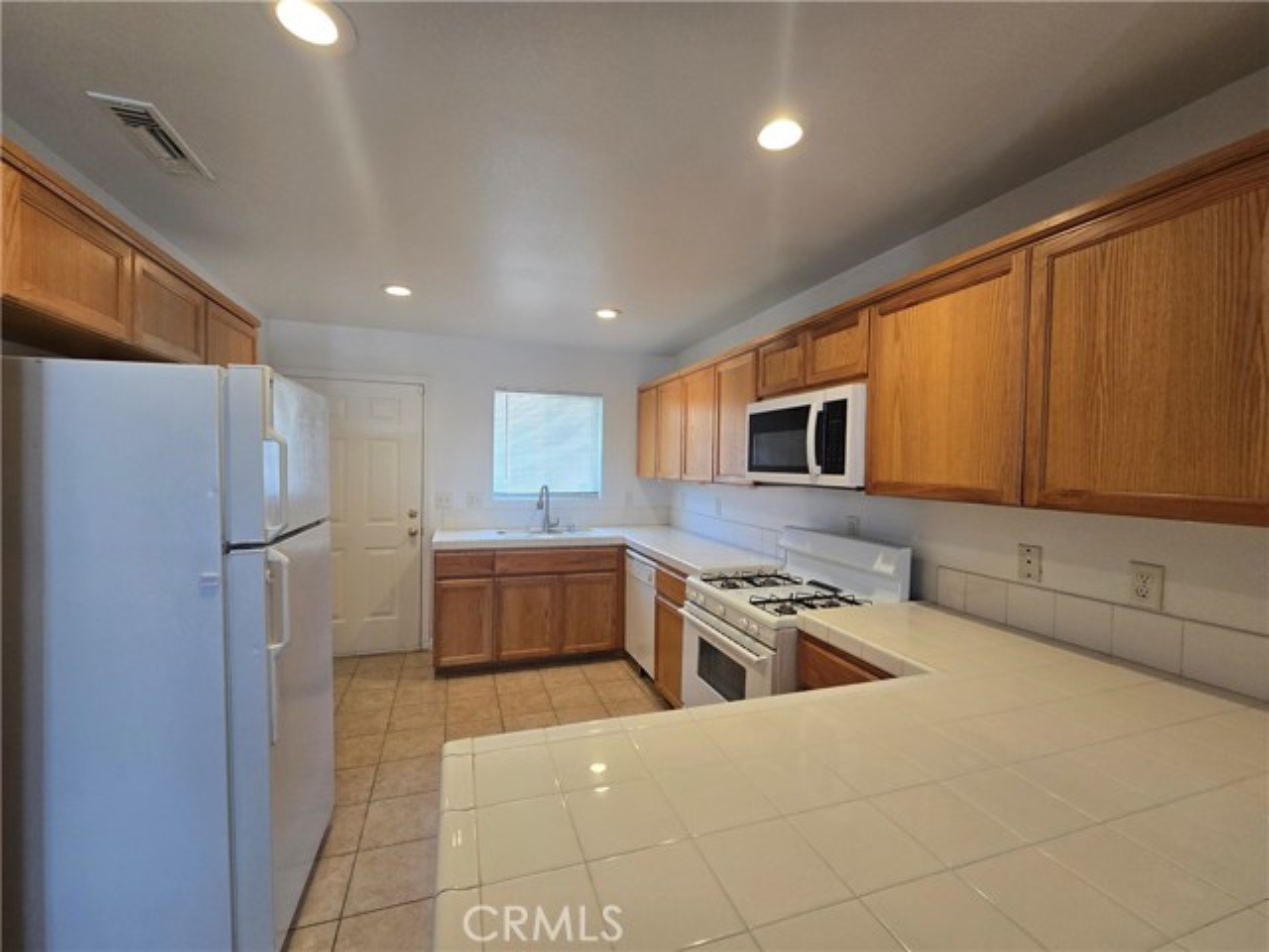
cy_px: 476
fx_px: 477
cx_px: 634
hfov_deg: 106.2
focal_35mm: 13
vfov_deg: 89.9
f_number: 2.2
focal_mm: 2.2
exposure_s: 1/60
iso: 100
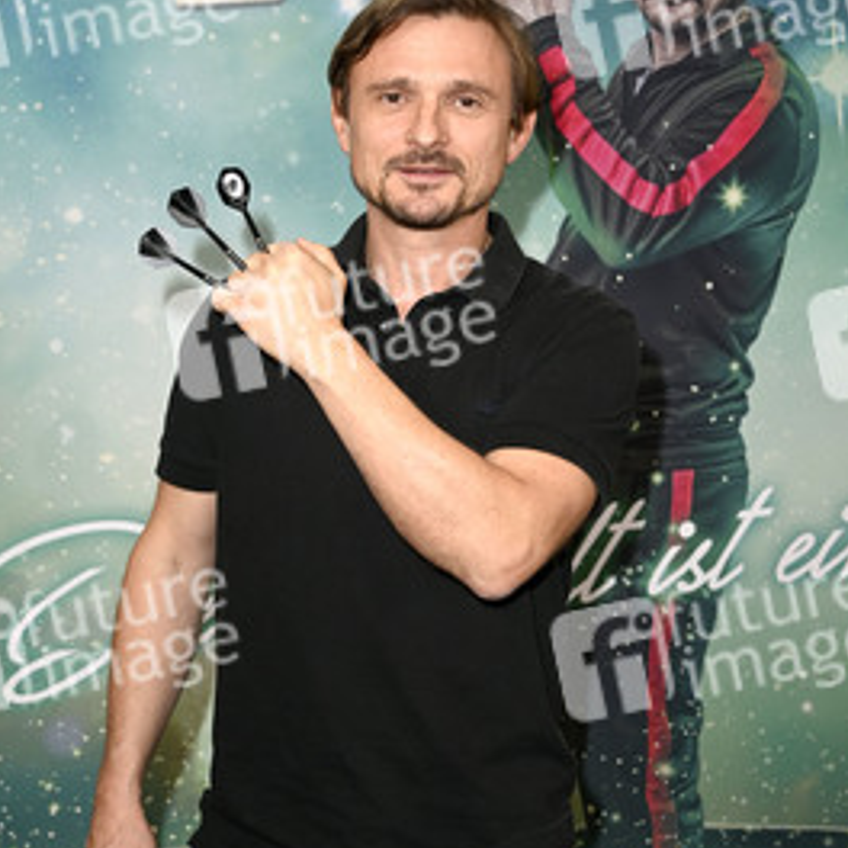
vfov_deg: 25.7
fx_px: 1857
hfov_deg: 25.7
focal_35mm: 67
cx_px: 424
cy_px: 485
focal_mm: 52
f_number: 5.6
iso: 500
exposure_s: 1/200
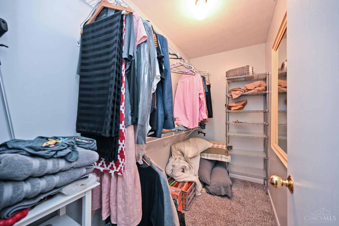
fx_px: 132
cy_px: 113
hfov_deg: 104.3
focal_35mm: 14
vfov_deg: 81.2
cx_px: 170
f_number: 4
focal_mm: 14
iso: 1800
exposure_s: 1/60
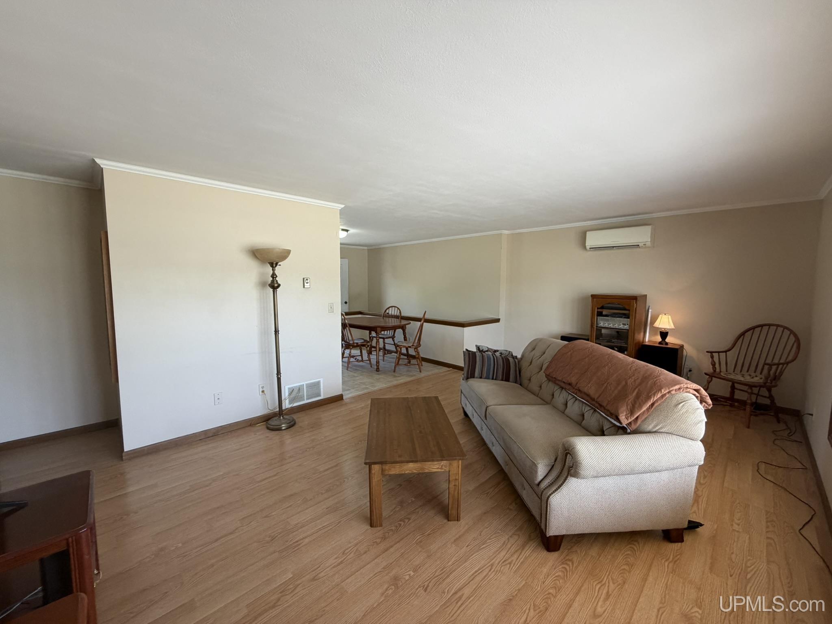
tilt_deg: -5.1
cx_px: 416
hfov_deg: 102.1
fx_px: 336
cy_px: 312
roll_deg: +0.8
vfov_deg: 85.7
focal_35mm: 14
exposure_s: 1/121
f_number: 2.2
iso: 200
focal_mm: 2.22
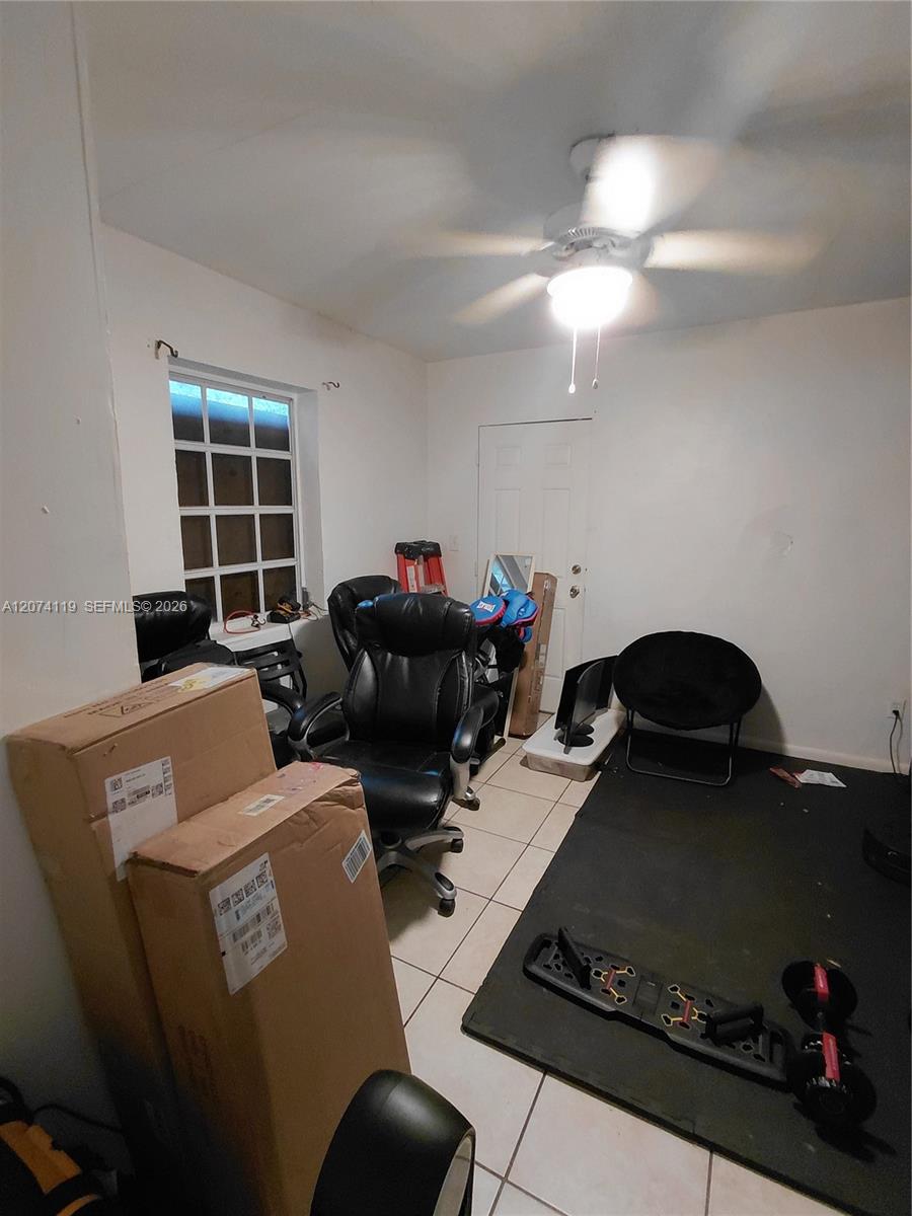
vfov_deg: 94.5
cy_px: 608
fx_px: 562
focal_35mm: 16
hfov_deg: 78.1
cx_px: 456
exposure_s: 1/30
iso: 320
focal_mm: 1.64
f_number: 2.2
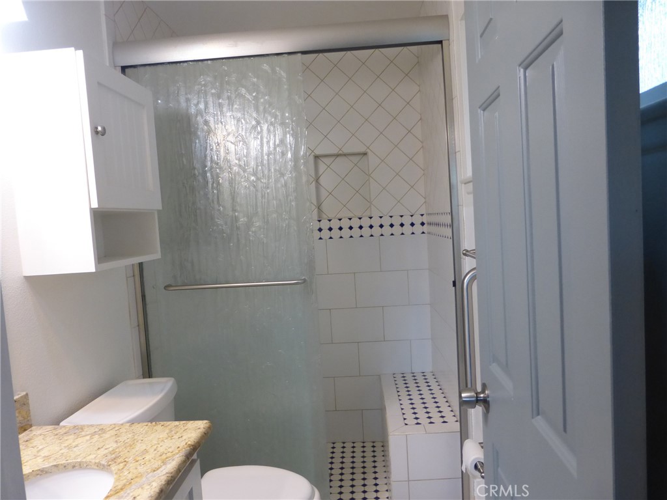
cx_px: 334
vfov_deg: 56.8
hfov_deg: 71.6
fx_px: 462
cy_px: 250
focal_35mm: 24
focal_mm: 4.3
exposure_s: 1/60
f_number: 3.3
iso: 250
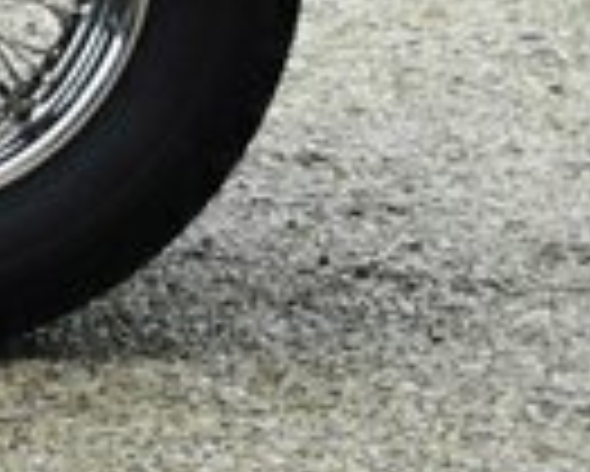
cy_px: -620
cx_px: -2067
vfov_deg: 5.1
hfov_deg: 5.4
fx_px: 5178
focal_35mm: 296
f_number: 3.8
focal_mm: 23
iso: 450
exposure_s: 1/250
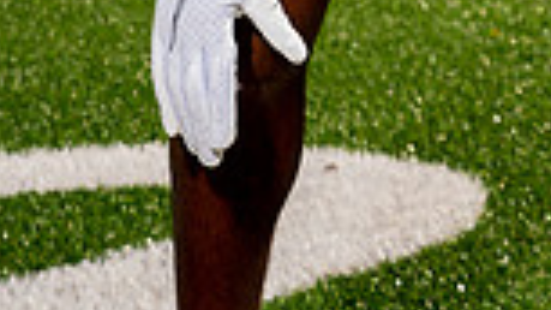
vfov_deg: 5.9
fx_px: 2878
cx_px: 439
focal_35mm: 197
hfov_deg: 10.9
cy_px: -425
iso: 100
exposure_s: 1/250
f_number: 7.1
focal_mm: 64
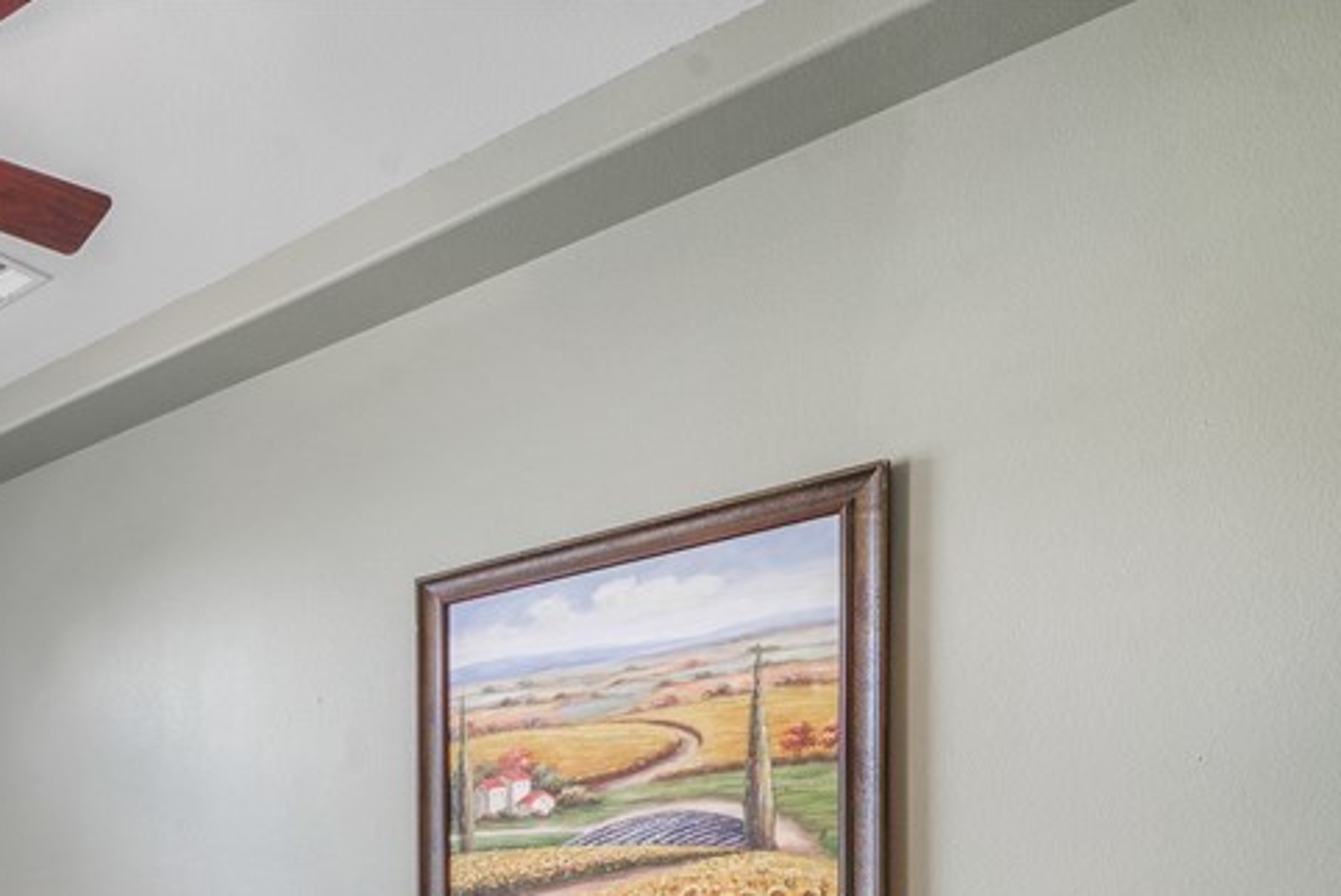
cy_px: 1002
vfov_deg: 32.2
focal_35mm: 36
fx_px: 1342
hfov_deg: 43.6
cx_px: -65
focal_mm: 16
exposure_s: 1/10
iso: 500
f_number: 10
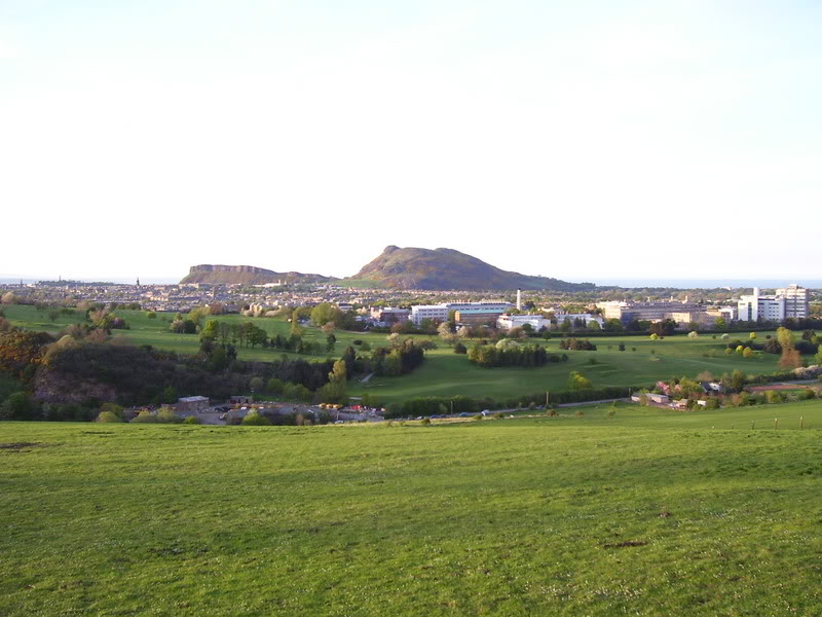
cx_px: 411
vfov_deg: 41.8
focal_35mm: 34
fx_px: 807
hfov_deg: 54.0
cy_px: 308
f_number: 2.7
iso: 80
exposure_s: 1/180
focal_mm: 5.6
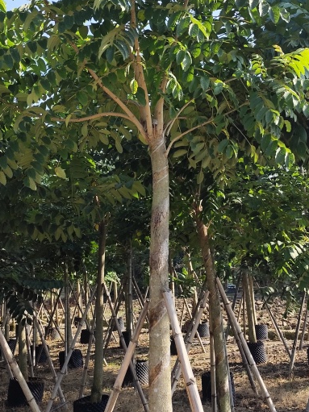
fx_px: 572
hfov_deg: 30.3
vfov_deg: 39.6
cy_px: 182
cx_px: 152
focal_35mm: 48
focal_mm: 6.19
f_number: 1.65
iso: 50
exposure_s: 1/689
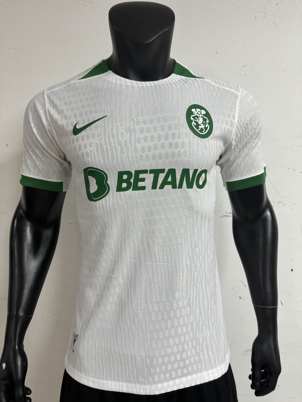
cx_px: 151
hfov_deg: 56.8
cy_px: 201
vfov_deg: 71.6
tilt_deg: -8.8
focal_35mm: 24
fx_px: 279
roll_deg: +1.1
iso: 160
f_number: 1.78
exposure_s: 1/100
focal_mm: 6.86
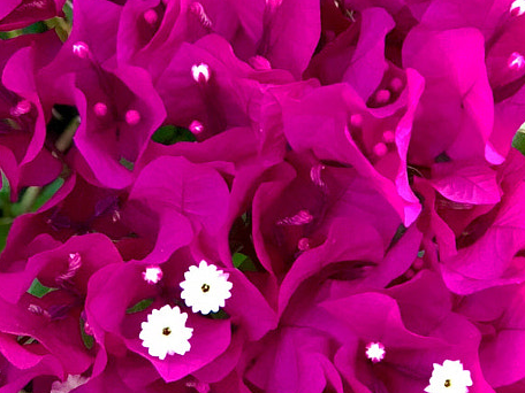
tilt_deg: -32.6
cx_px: 181
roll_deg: +2.9
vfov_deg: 7.4
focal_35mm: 200
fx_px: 3033
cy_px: 59
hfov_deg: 9.9
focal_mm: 6.6
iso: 500
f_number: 2.8
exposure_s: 1/60
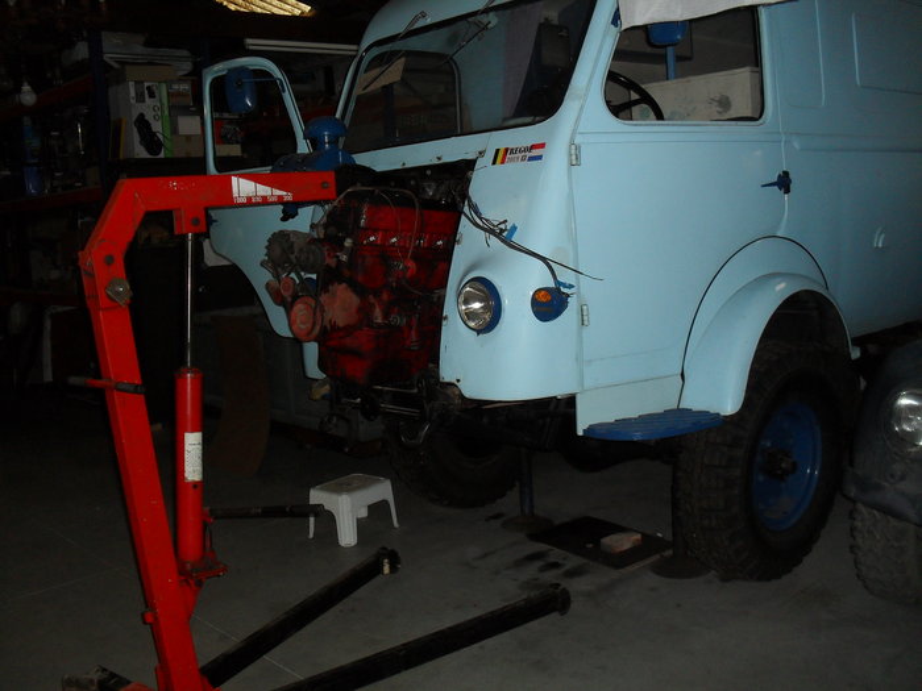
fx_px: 932
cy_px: 346
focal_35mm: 35
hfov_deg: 52.6
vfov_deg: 40.7
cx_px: 461
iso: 200
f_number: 3.2
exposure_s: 1/45
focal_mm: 6.3
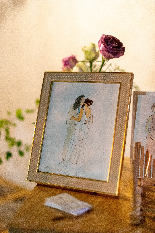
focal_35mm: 50
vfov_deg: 39.6
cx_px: 78
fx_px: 323
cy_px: 116
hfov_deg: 27.0
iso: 6400
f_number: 1.4
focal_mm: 50
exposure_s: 1/200
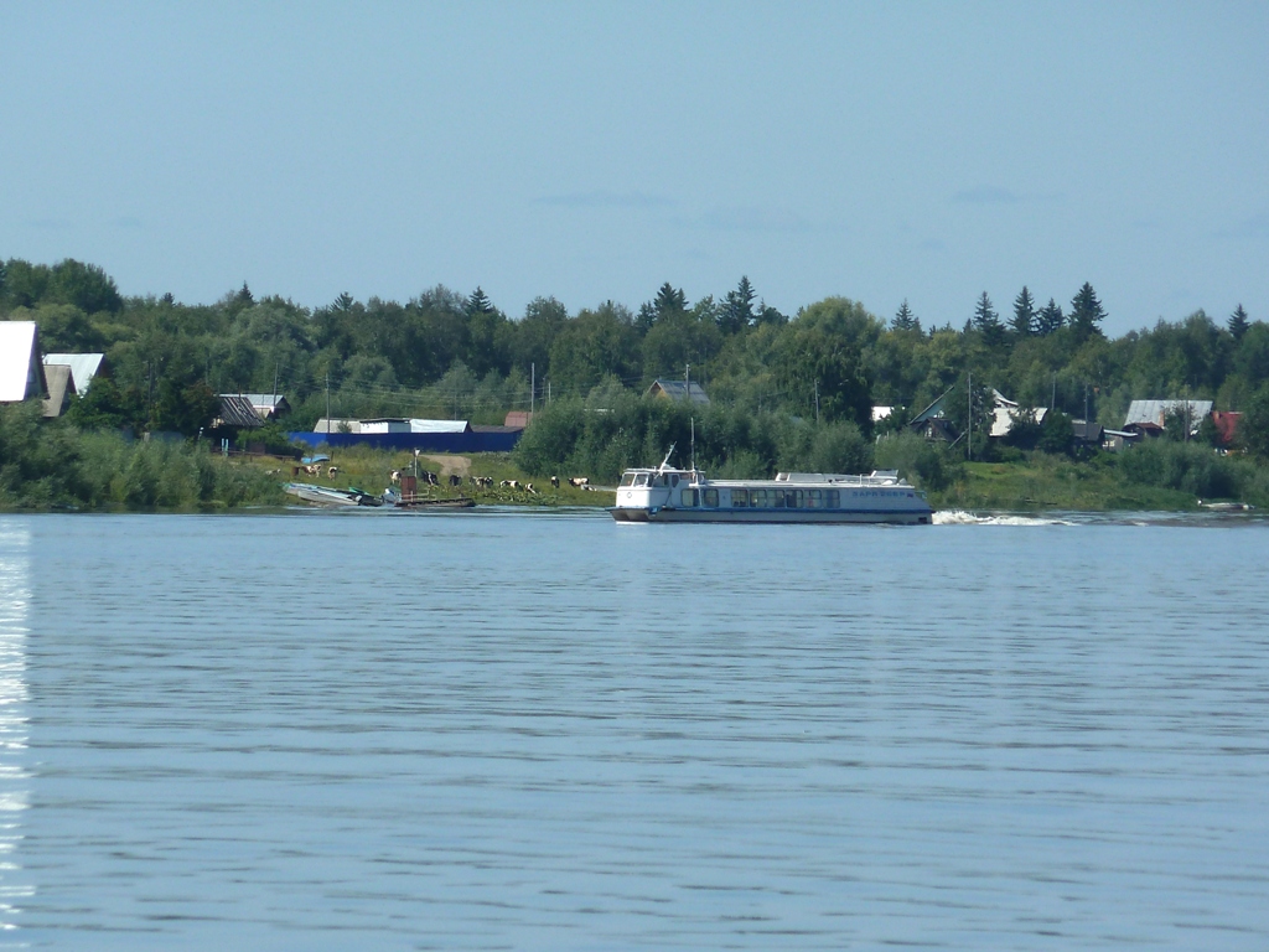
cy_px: 476
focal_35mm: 399
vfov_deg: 3.7
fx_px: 14627
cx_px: 634
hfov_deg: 5.0
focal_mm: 49.2
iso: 80
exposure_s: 1/500
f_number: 5.6
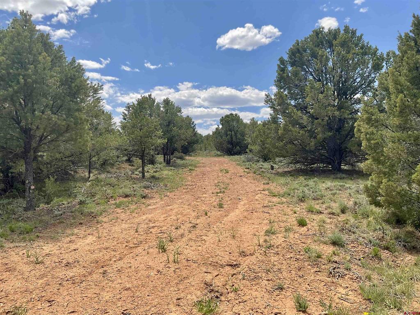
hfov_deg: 61.7
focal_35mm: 29
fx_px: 352
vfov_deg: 48.2
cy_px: 158
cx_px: 210
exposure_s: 1/1626
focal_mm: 3
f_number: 1.8
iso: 16
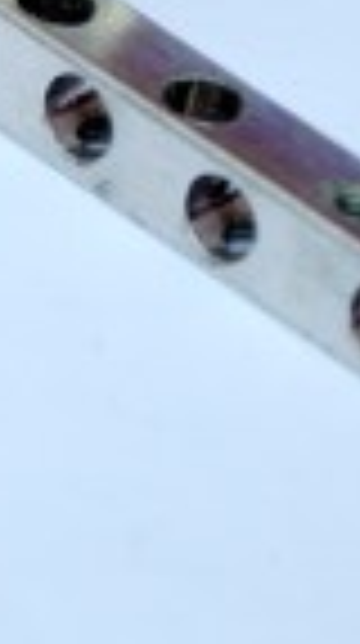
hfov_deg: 2.6
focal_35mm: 462
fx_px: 7881
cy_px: 131
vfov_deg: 4.7
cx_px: -315
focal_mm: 105
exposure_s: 1/640
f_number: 6.3
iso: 200
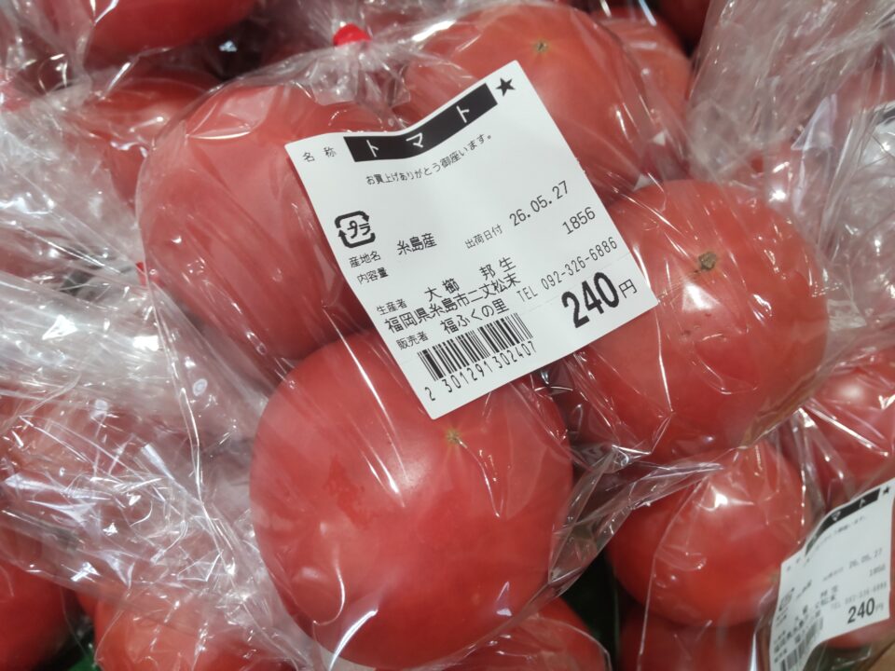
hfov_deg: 71.6
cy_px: 336
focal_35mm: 24
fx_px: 621
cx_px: 448
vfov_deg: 56.8
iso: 239
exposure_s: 1/60
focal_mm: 3.43
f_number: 2
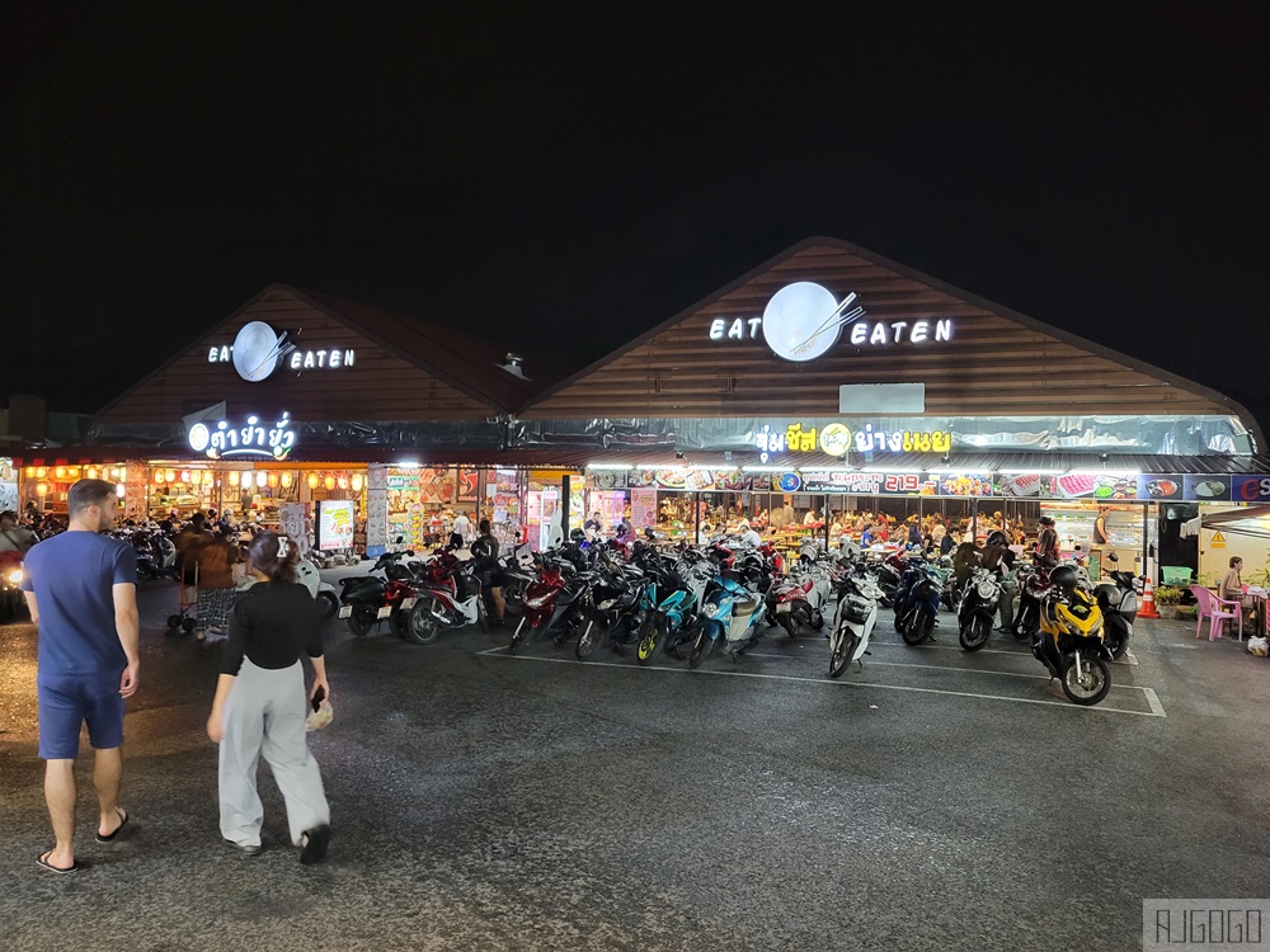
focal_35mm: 26
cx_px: 635
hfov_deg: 67.3
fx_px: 954
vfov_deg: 53.1
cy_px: 476
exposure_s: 1/50
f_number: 1.8
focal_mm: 5.4
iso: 500
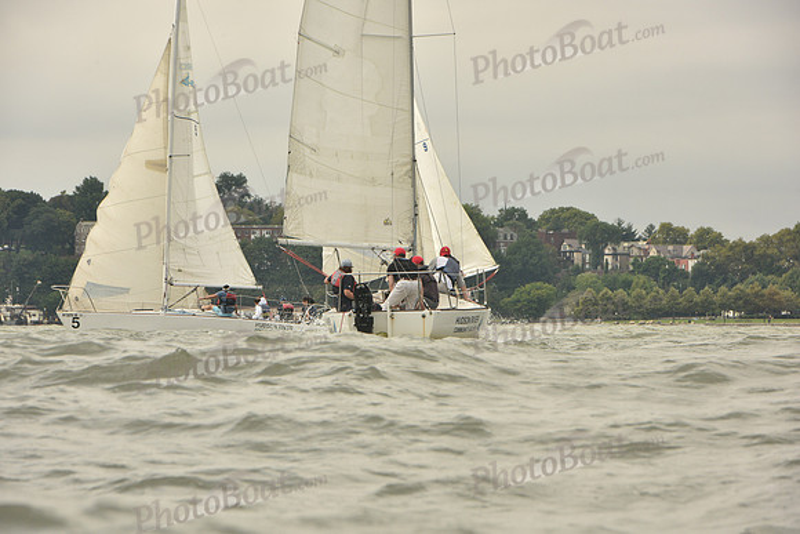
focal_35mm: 200
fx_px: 4445
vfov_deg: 6.9
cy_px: 267
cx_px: 400
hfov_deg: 10.3
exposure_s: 1/800
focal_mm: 200
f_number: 13
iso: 400
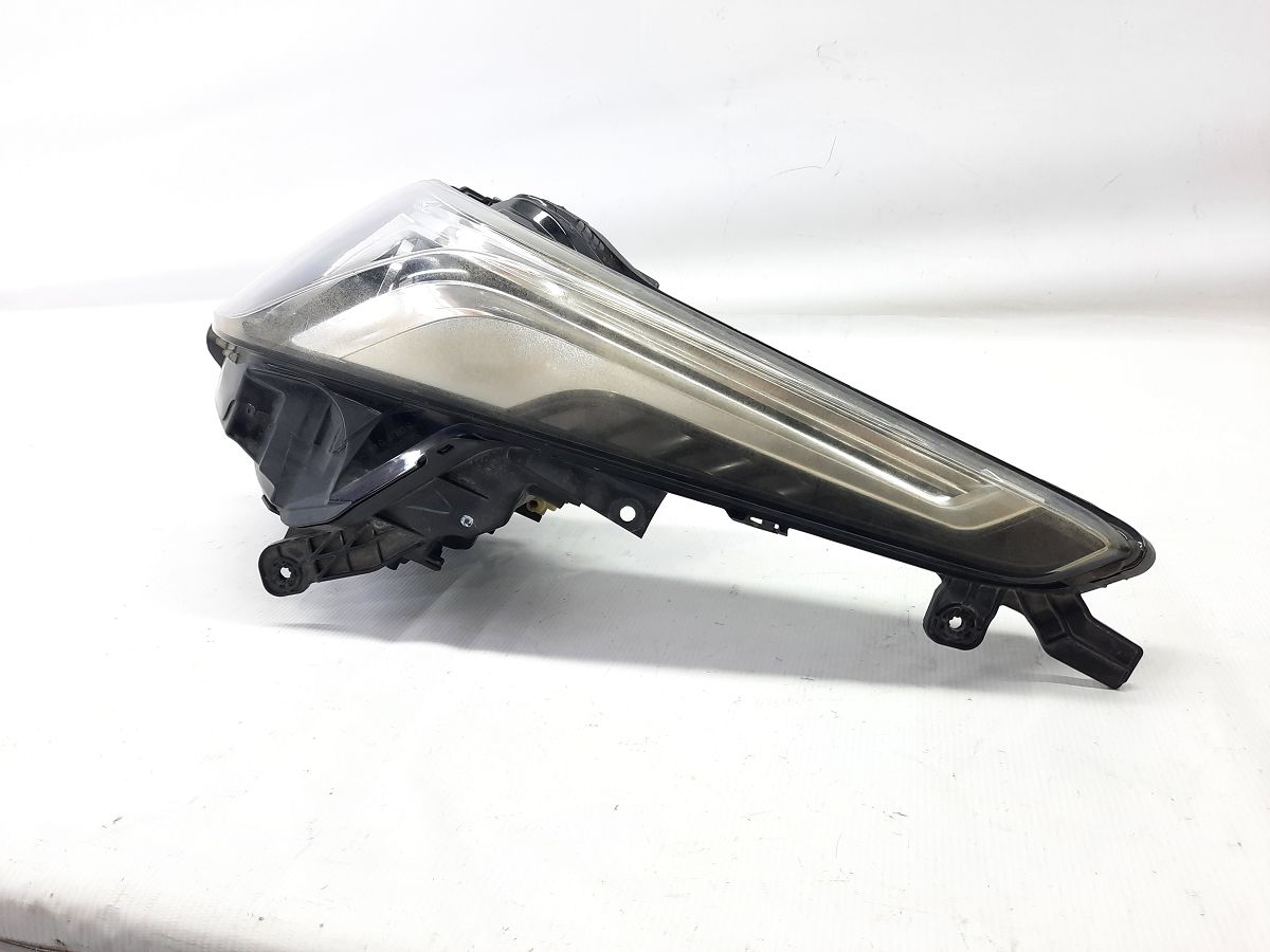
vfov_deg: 54.9
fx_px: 917
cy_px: 476
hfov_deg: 69.4
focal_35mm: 25
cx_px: 635
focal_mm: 4.6
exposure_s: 1/50
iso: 100
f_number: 2
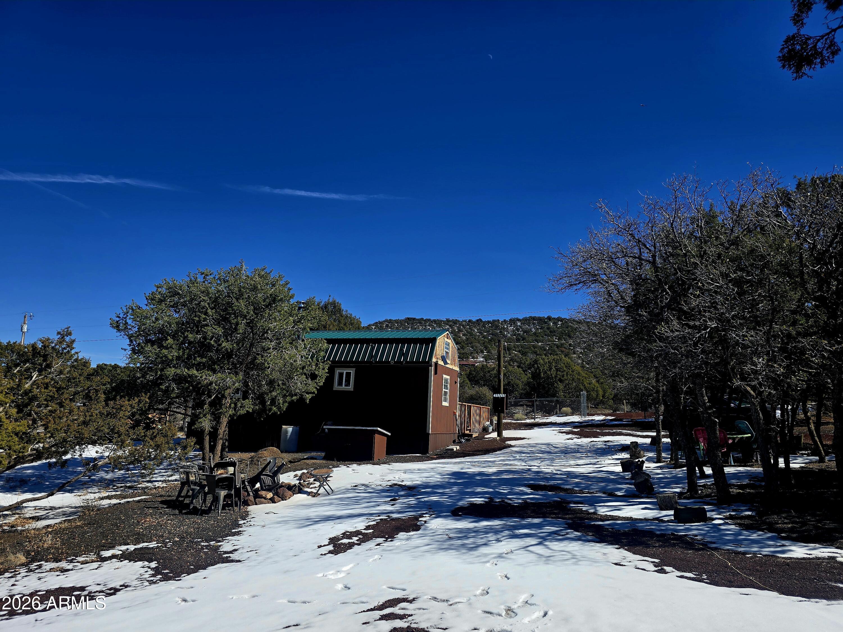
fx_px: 560
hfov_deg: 73.9
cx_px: 422
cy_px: 316
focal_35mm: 23
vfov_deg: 58.9
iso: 12
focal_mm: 6.3
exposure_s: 1/1111
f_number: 1.7
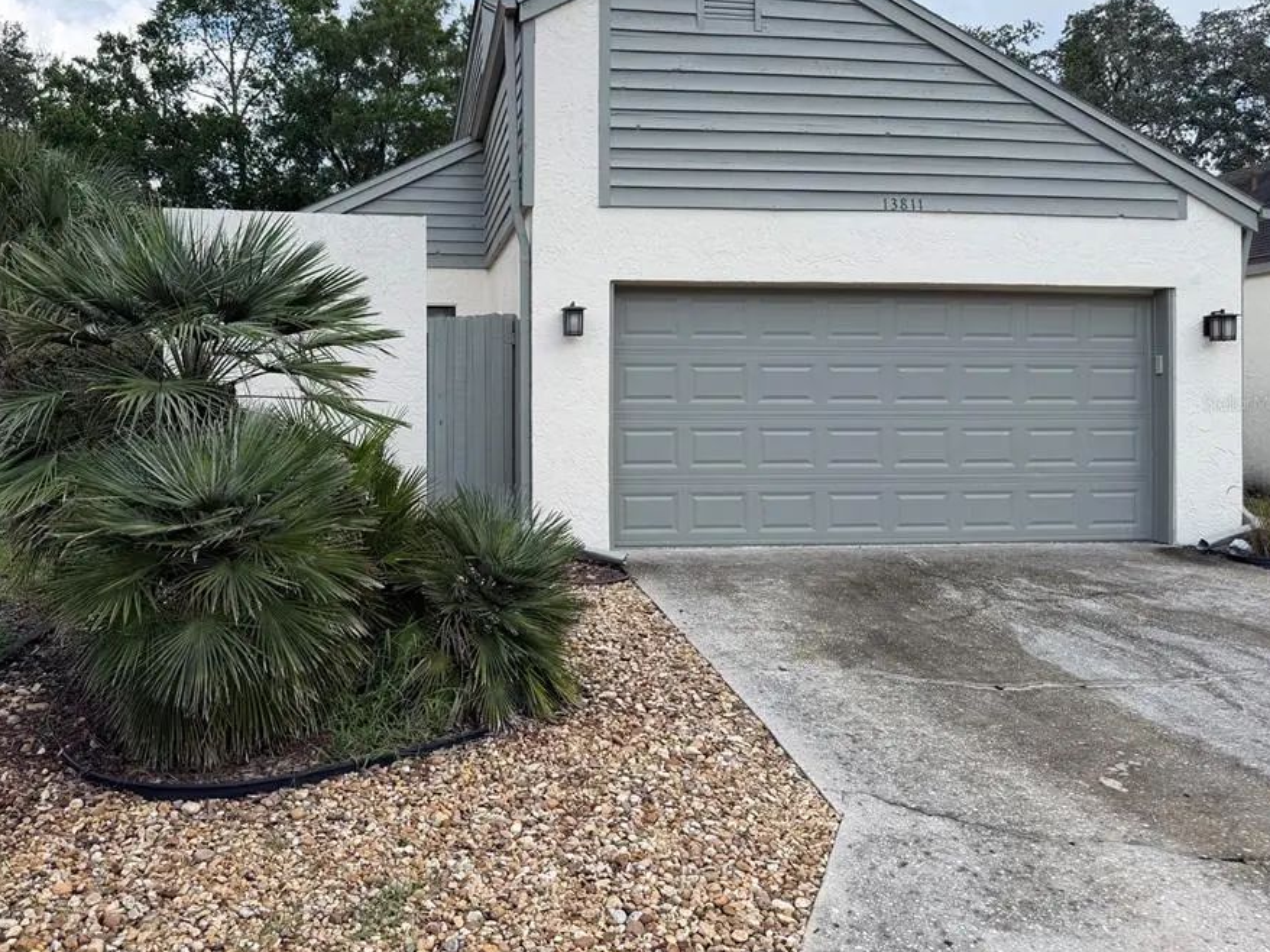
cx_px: 550
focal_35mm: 28
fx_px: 1027
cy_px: 402
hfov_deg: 63.2
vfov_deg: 49.5
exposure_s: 1/1727
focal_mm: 6.76
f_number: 1.78
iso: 80
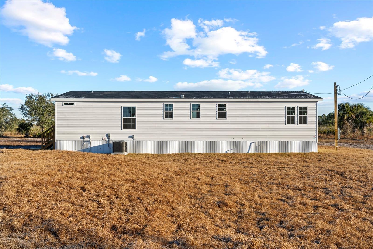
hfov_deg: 54.4
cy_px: 124
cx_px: 186
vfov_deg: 37.8
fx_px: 363
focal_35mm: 35
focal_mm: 35
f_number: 8
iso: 100
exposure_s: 1/100
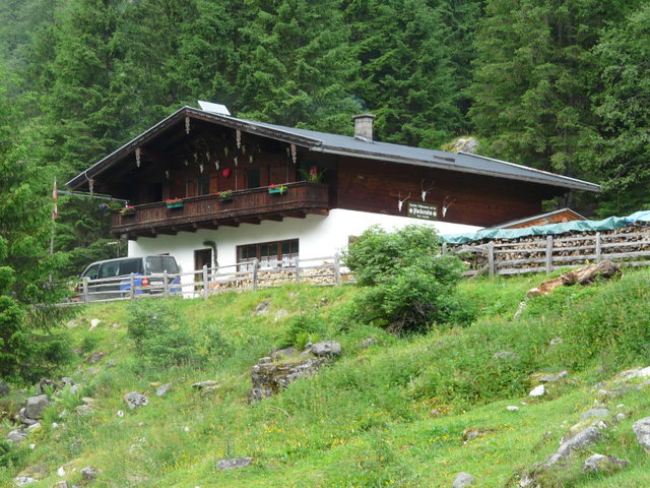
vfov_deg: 13.6
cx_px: 325
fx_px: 2047
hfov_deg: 18.0
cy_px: 244
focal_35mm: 109
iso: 100
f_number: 3.6
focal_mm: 18
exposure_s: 1/80
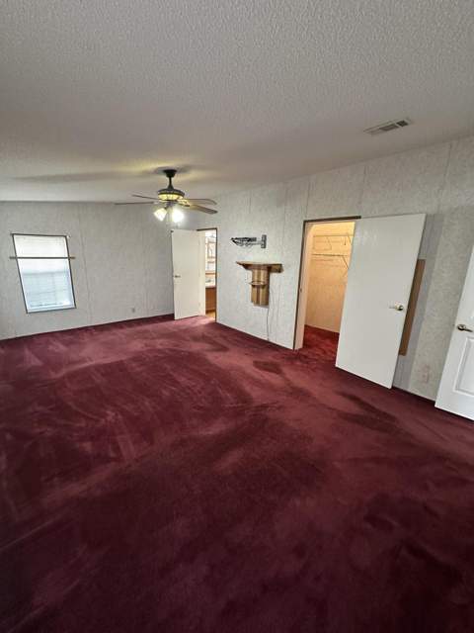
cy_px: 316
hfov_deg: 85.7
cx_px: 237
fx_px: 256
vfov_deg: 102.1
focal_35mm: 14
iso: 640
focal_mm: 2.22
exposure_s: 1/60
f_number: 2.2
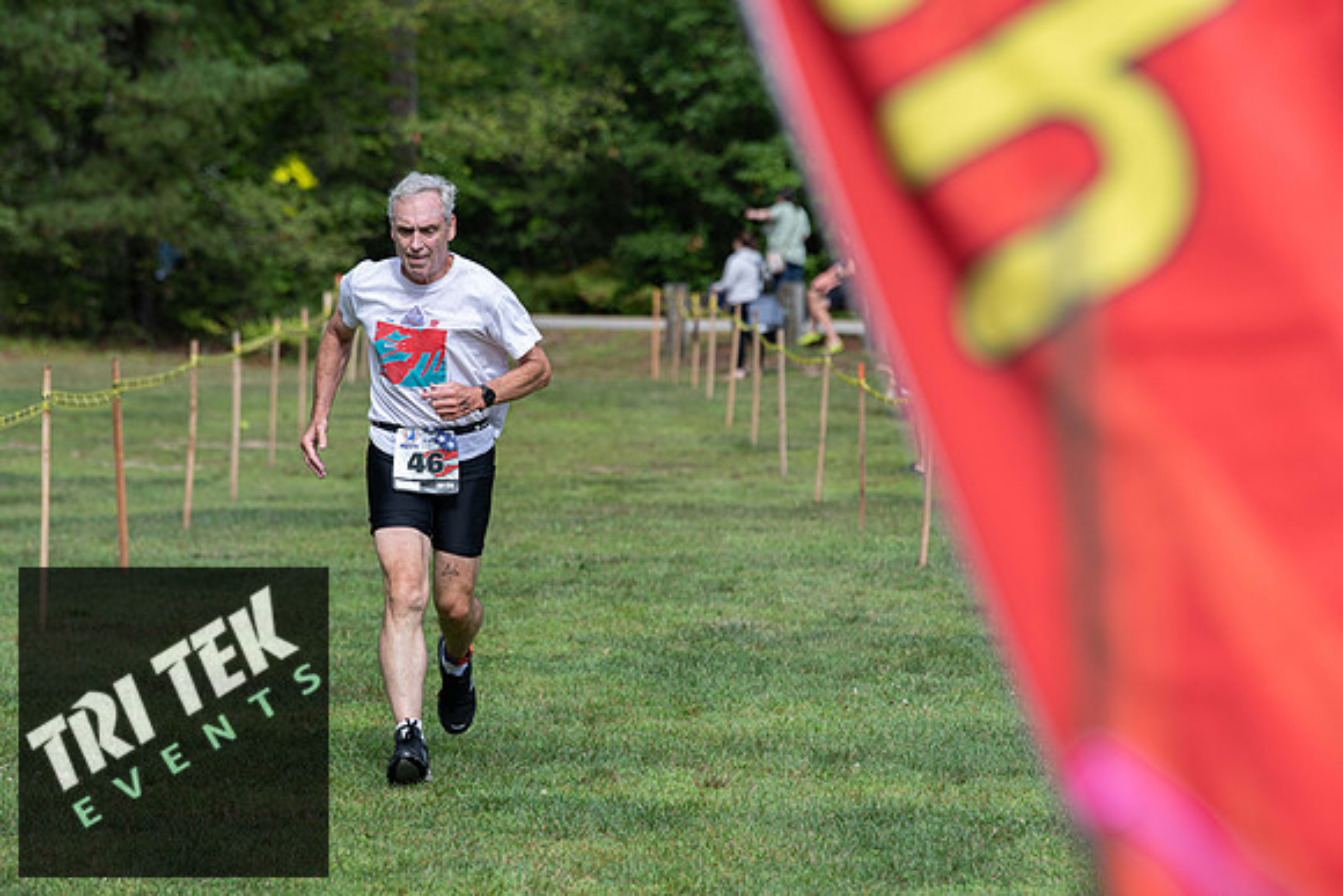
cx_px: 672
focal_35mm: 180
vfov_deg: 7.6
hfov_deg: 11.4
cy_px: 448
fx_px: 6716
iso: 200
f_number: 5
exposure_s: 1/1000
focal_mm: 180
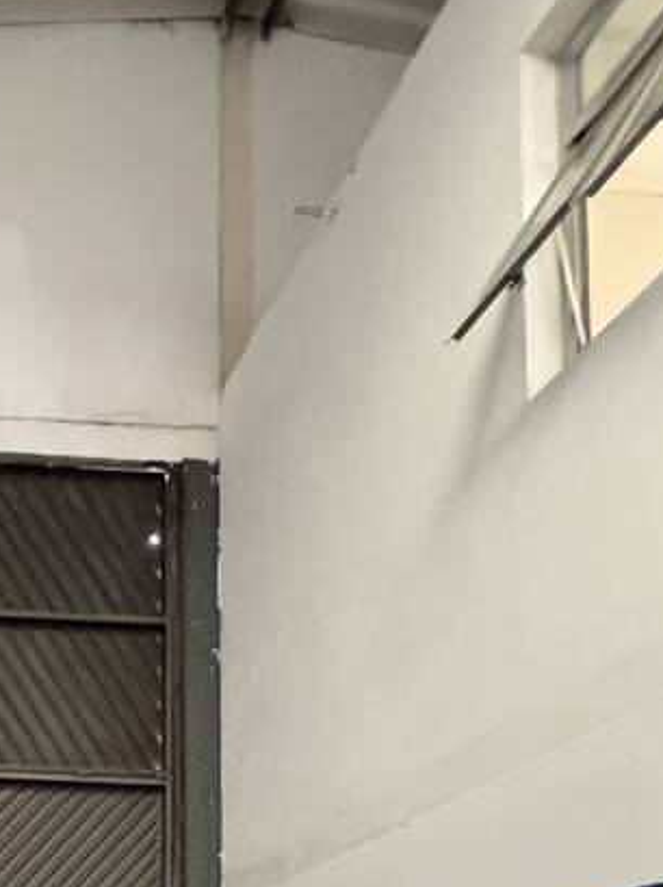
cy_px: 1074
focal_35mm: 37
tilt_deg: +4.9
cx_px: -128
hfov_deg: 32.2
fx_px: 946
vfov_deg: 37.4
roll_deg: -0.5
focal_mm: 2.22
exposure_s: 1/60
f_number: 2.2
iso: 800
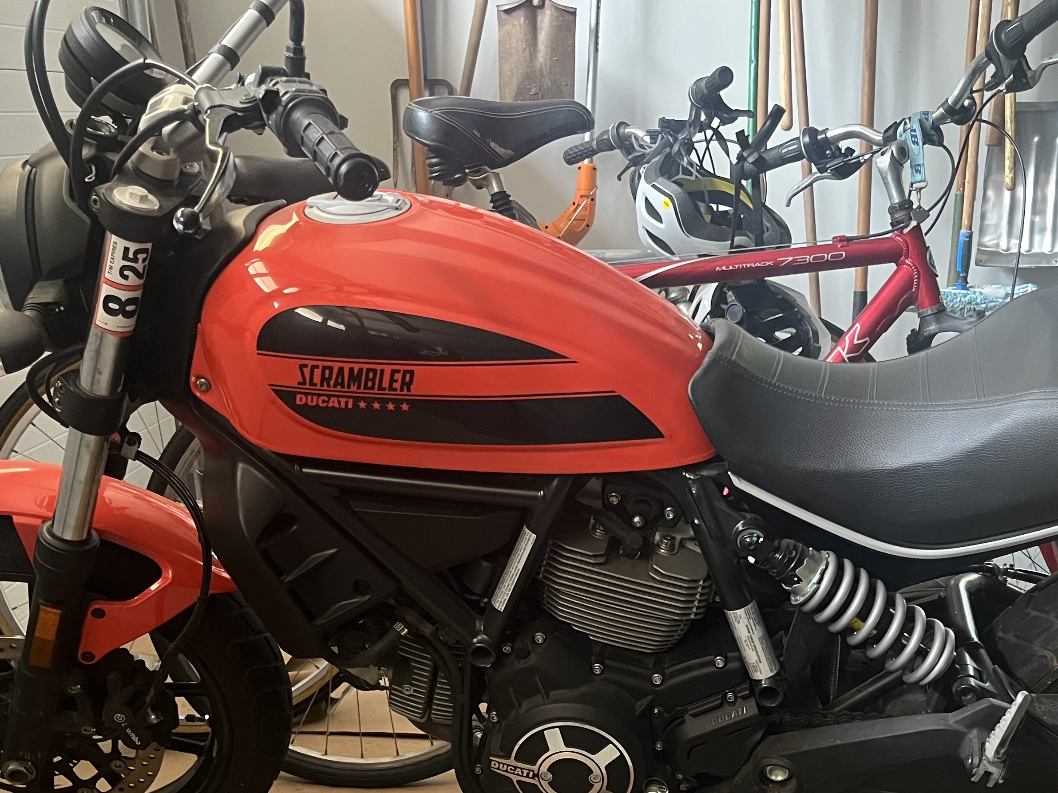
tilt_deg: -22.5
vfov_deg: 31.9
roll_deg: +0.2
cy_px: 643
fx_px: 1345
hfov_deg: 42.6
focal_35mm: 44
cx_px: 657
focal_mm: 5.1
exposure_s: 1/60
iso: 400
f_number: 1.6
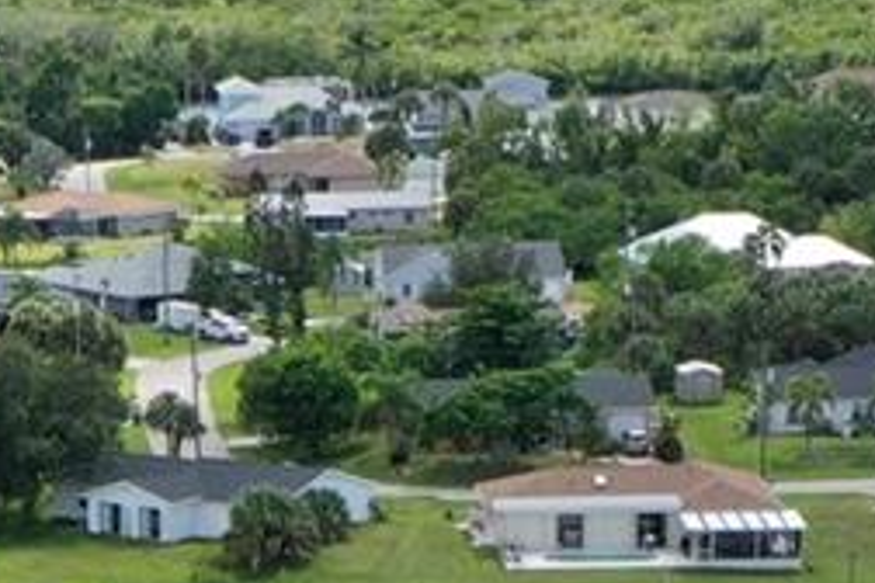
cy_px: 1718
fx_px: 4326
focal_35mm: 178
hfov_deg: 11.5
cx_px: 229
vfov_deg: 7.0
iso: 100
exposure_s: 1/320
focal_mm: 10.26
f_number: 5
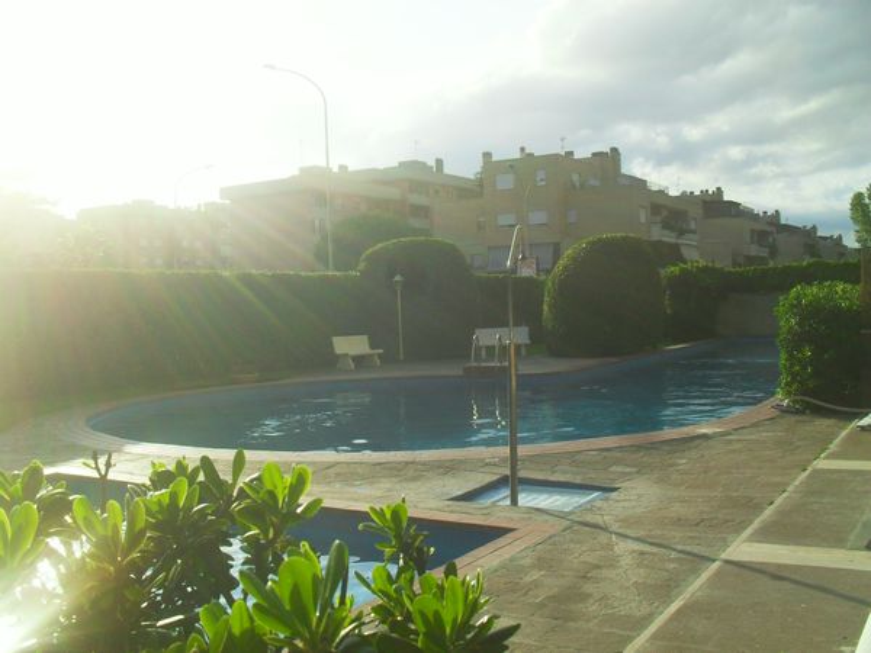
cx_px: 436
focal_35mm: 35
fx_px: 881
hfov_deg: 52.6
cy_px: 326
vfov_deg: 40.7
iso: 100
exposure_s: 1/180
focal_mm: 6.3
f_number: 8.4
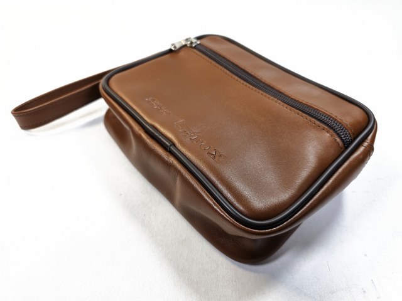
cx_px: 201
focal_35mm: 23
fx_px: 267
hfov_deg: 73.9
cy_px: 150
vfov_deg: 58.9
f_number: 1.7
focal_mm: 6.3
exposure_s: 1/100
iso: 12
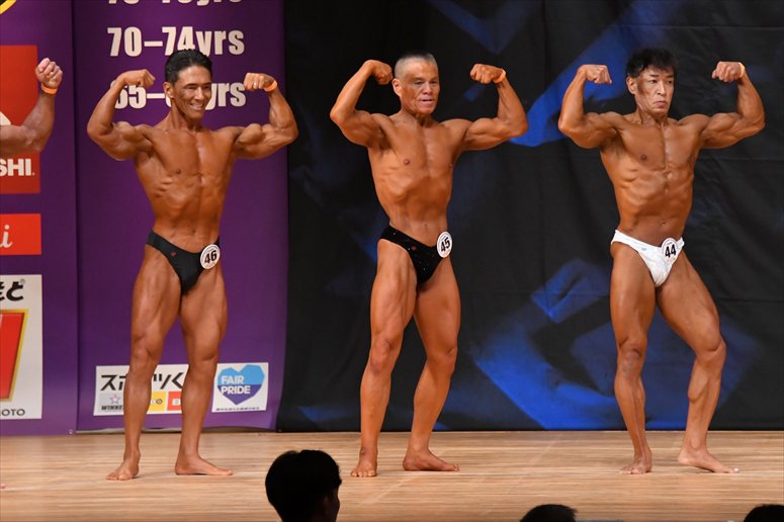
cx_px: 392
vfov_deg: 5.1
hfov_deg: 7.6
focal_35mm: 270
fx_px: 5877
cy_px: 261
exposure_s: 1/400
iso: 5000
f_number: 5.6
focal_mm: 180
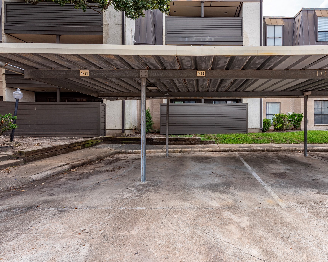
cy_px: 124
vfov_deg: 70.8
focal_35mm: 19
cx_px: 204
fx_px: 184
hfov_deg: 81.8
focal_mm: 16
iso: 100
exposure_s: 1/100
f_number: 10
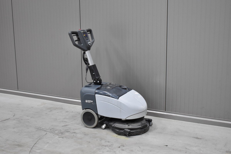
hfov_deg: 38.9
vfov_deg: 26.5
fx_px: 327
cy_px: 77
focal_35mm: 51
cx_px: 116
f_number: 5
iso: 1600
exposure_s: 1/60
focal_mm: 34
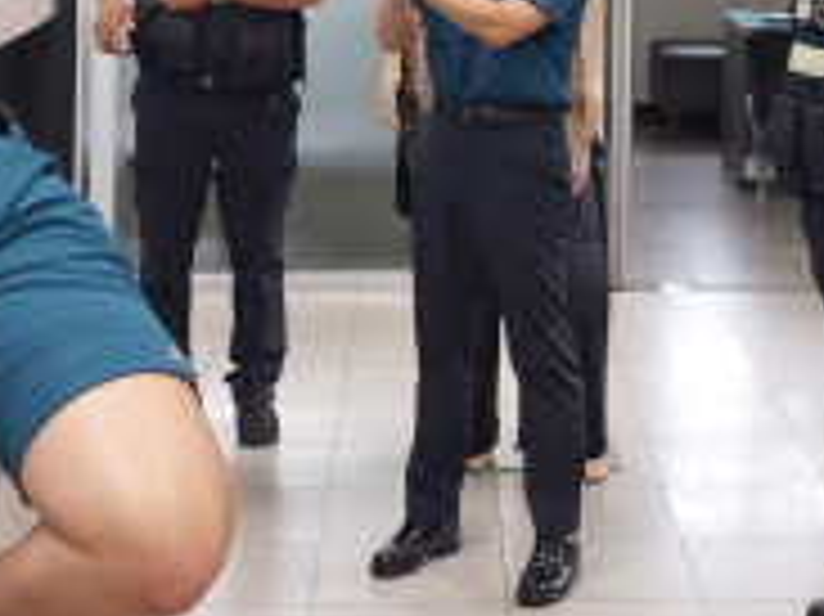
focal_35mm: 92
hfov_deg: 21.2
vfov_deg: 15.6
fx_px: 2189
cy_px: -56
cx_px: 599
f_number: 1.8
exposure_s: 1/60
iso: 125
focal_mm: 5.23
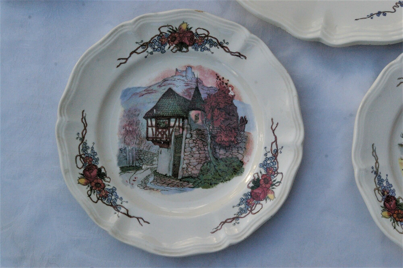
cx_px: 202
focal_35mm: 39
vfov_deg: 34.2
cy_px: 134
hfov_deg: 49.6
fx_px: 436
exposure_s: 1/500
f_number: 8
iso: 1600
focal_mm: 26
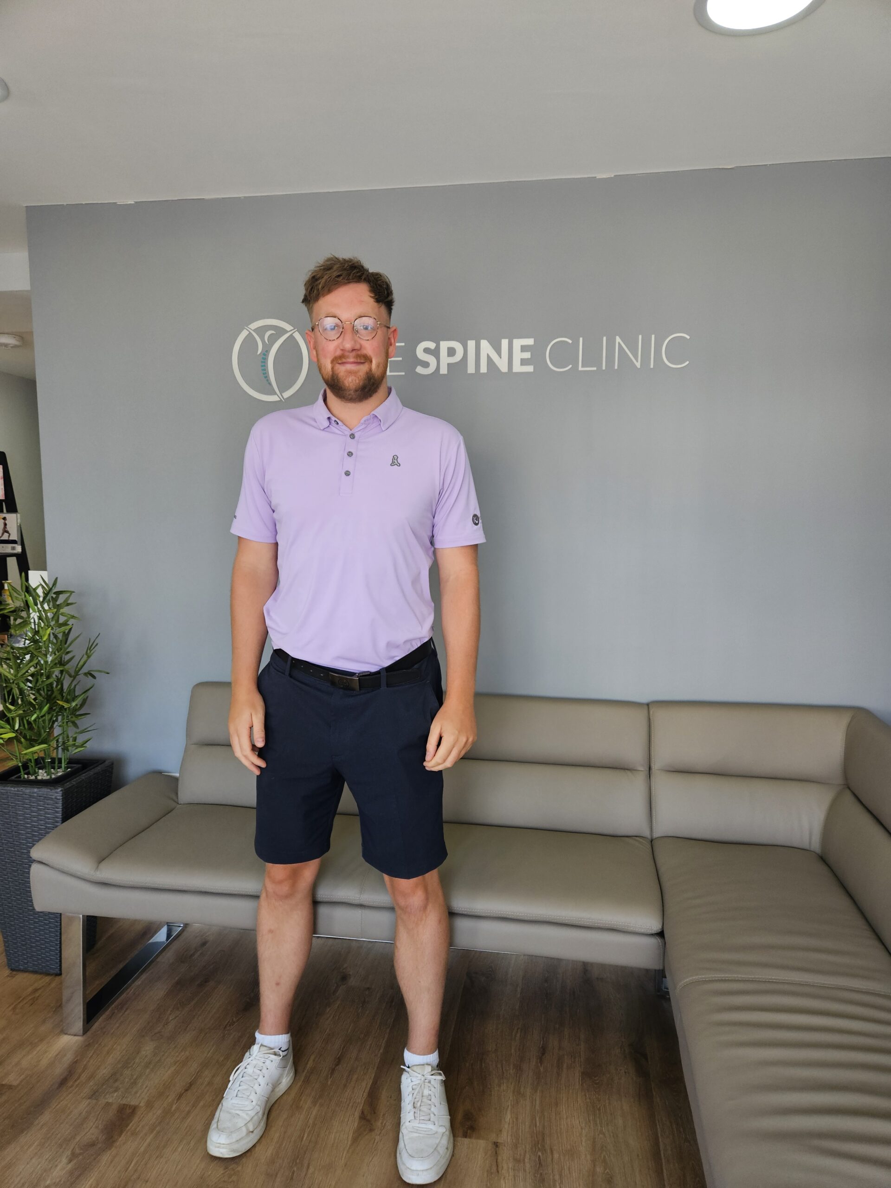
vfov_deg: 73.9
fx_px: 789
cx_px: 446
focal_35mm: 23
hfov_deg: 58.9
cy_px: 594
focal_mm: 5.4
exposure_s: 1/100
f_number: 1.8
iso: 125
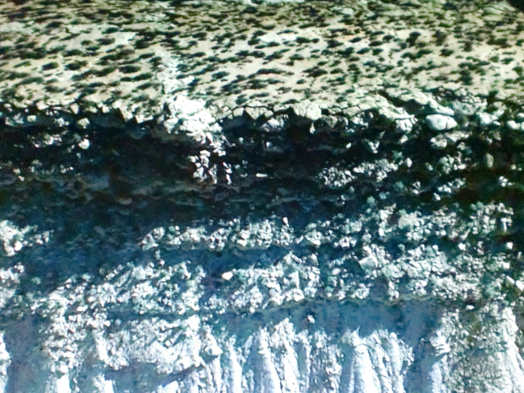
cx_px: 262
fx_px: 530
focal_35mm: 35
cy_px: 196
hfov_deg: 52.6
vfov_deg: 40.7
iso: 1600
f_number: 3.1
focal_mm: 6.3
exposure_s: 1/50
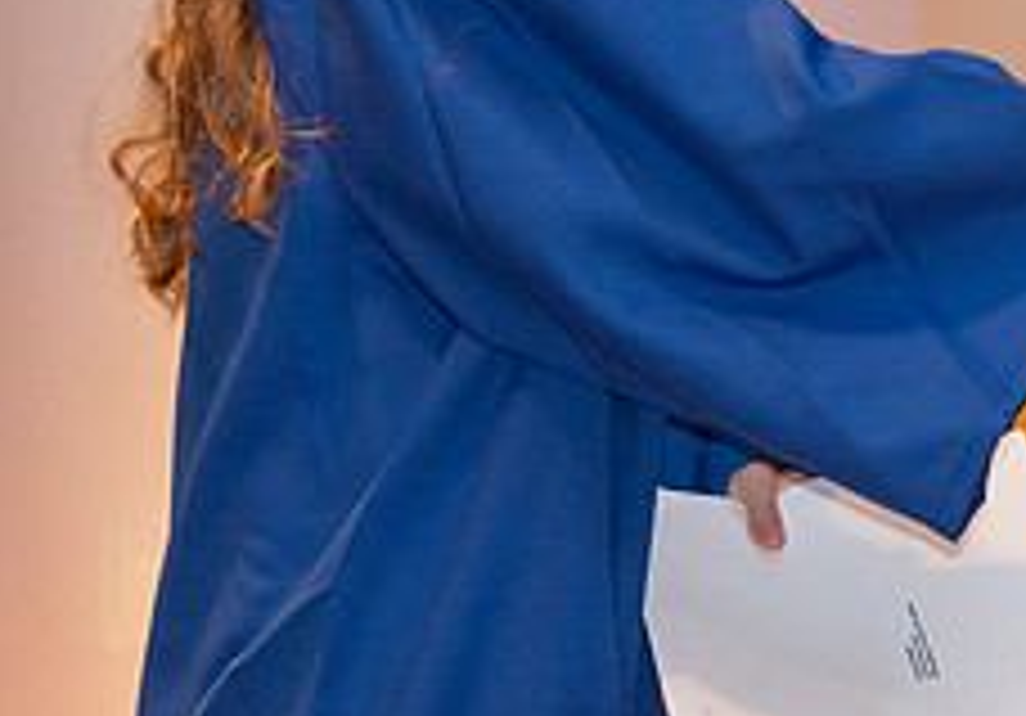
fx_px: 9251
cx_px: 1262
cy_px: 192
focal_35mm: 320
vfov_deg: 4.4
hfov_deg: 6.3
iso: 2000
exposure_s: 1/80
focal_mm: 105
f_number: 5.3
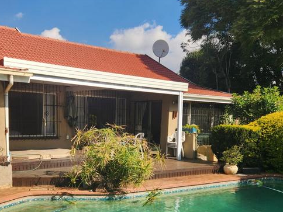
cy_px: 159
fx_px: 311
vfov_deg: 36.8
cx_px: 106
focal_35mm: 38
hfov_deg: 48.5
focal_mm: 5.4
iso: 20
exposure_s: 1/1709
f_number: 1.8
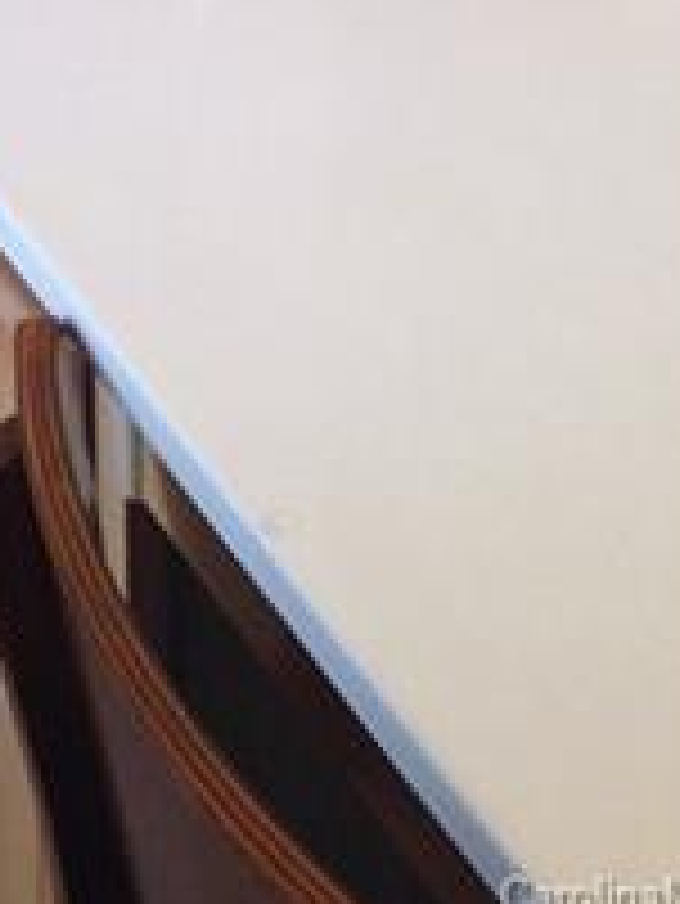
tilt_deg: -5.7
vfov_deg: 13.7
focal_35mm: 126
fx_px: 3297
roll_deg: +1.1
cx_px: -410
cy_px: -801
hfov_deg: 11.2
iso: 50
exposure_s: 1/40
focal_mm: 4.12
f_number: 2.4
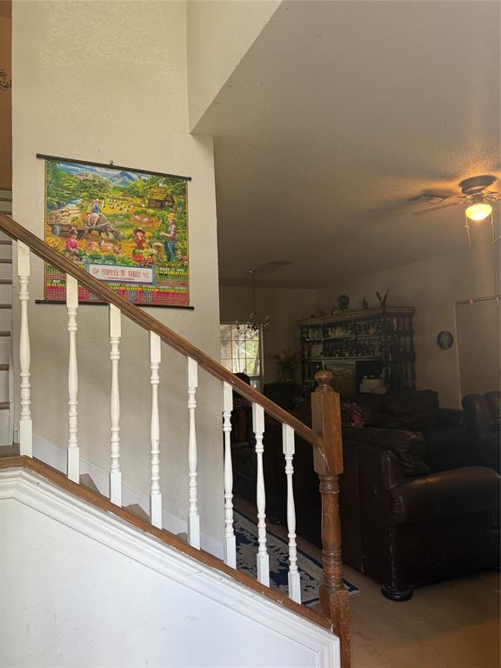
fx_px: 463
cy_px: 334
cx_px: 250
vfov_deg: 71.6
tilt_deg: +3.2
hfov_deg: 56.8
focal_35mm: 24
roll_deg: +2.0
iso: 200
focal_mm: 6.76
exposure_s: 1/120
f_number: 1.78
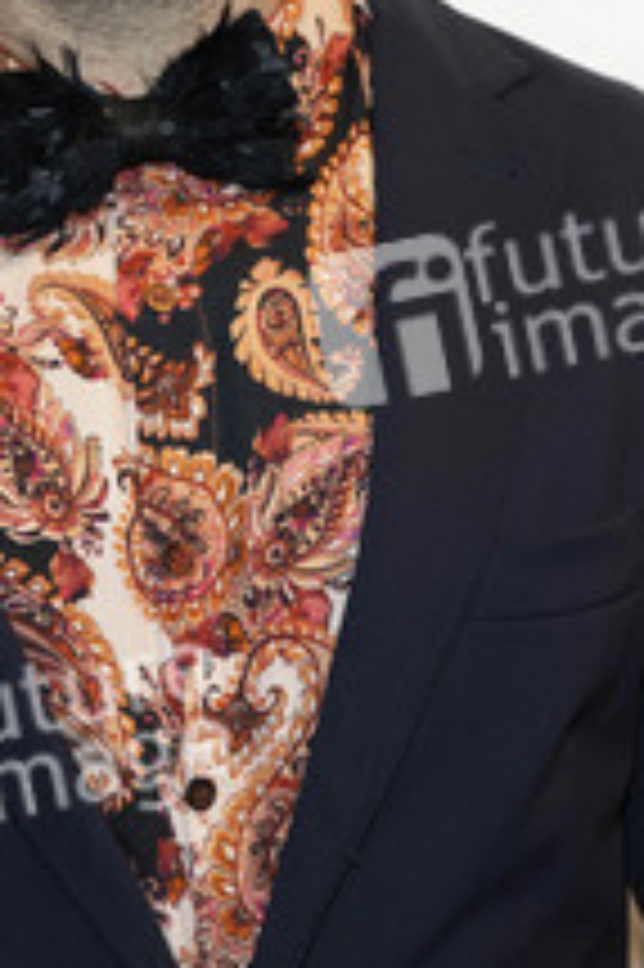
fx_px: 4596
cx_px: 131
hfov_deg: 8.0
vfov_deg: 11.9
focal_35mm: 171
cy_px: 77
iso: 800
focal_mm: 92
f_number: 5.6
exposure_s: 1/200
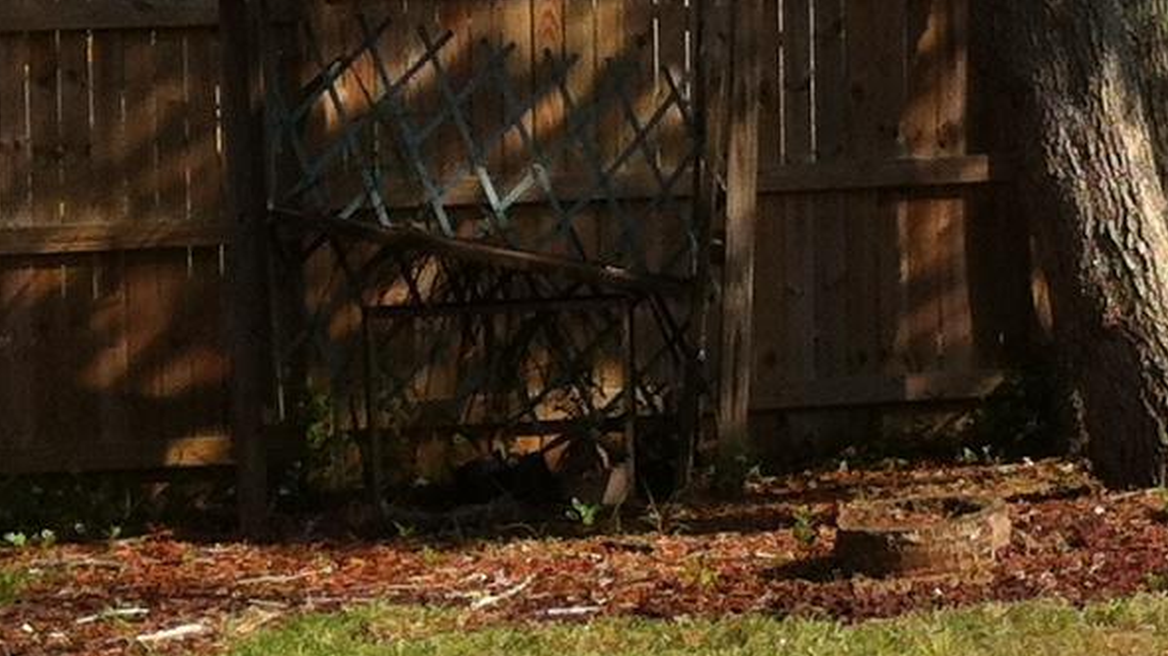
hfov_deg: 12.9
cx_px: 615
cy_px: 298
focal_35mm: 167
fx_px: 5170
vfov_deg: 7.3
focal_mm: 3.85
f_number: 2.8
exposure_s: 1/754
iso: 80
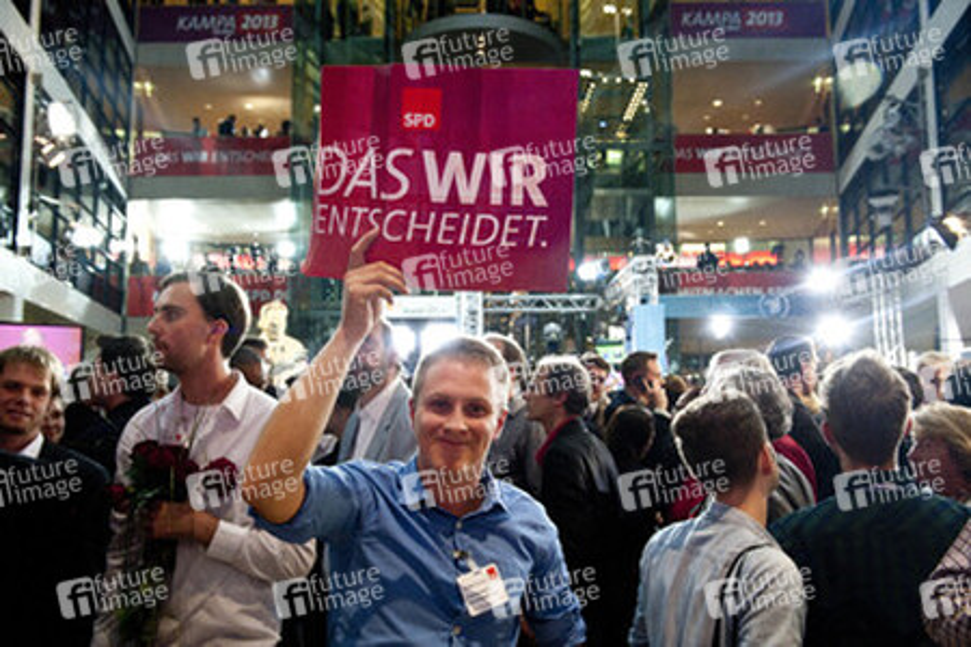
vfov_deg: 42.3
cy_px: 324
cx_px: 486
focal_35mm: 31
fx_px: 836
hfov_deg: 60.3
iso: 1600
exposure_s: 1/100
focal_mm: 31
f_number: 5.6
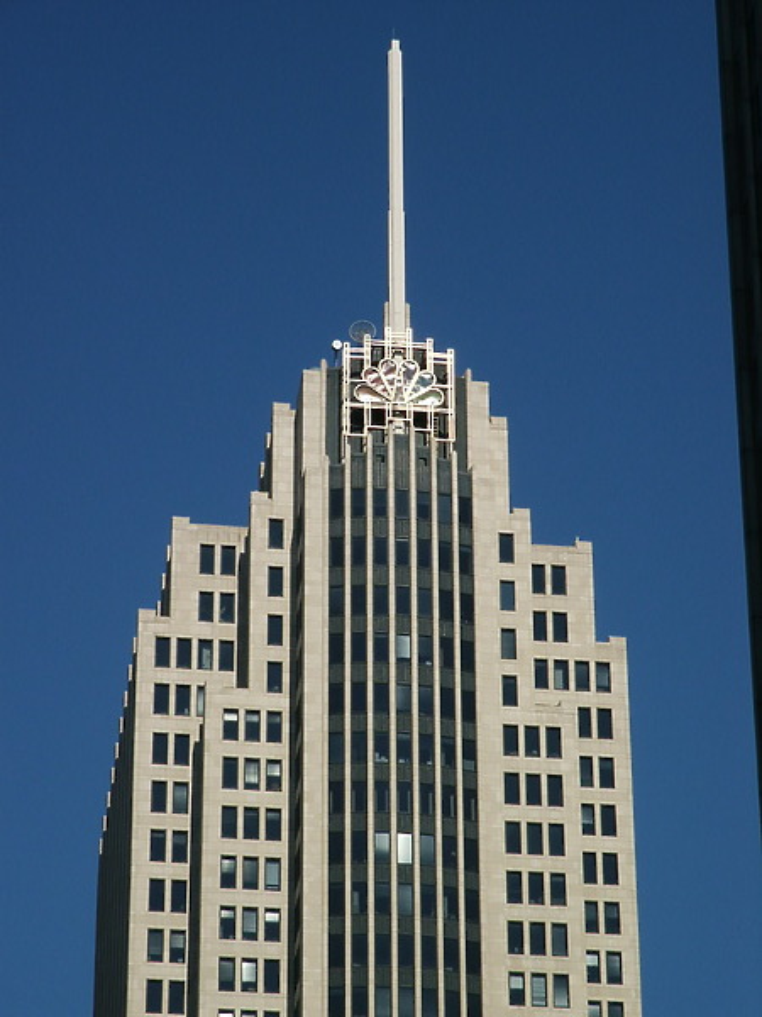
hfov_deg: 10.7
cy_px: 508
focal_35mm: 139
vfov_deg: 14.2
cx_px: 381
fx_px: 4080
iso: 64
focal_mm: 28.23
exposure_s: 1/350
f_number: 8
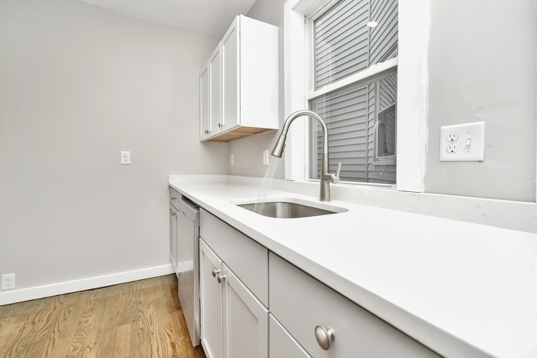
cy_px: 179
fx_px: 224
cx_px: 268
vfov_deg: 77.3
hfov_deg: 100.4
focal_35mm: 15
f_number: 7.1
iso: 200
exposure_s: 1/30
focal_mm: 15
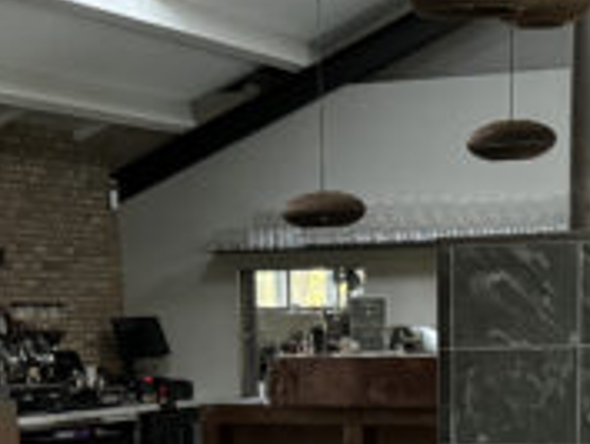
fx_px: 1774
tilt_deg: -11.9
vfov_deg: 13.3
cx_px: 367
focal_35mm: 104
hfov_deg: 18.9
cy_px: 698
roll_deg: +0.8
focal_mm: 6.76
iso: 800
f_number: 1.78
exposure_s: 1/51
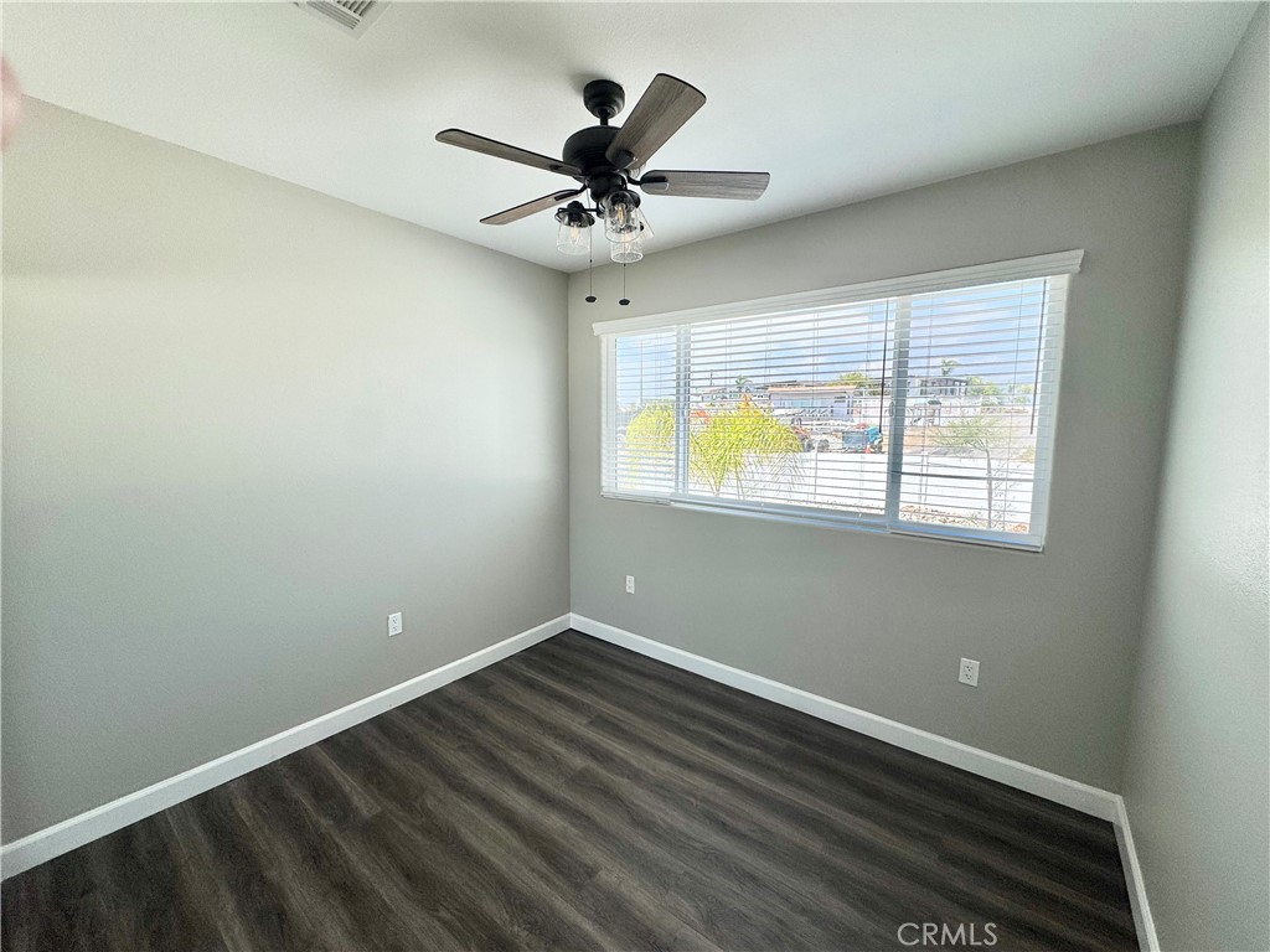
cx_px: 635
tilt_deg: -6.7
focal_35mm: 14
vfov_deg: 85.7
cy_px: 476
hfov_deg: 102.1
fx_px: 514
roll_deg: -1.0
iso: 40
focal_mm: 2.22
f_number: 2.2
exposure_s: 1/371
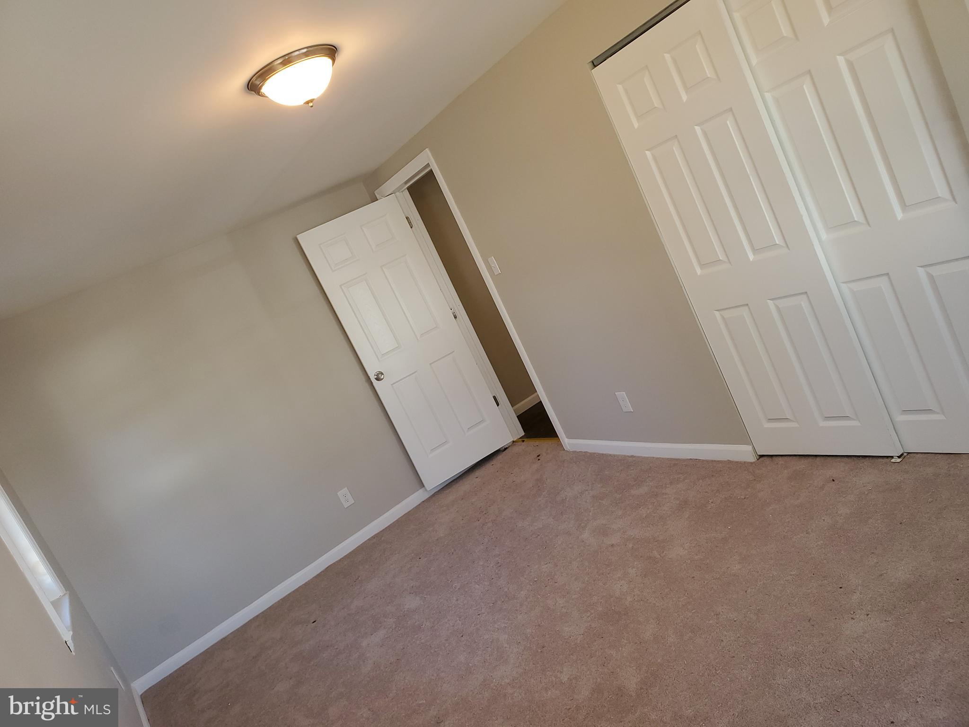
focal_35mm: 26
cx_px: 484
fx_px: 728
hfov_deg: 67.3
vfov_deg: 53.1
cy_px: 364
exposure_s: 1/60
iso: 64
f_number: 2.4
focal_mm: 4.3
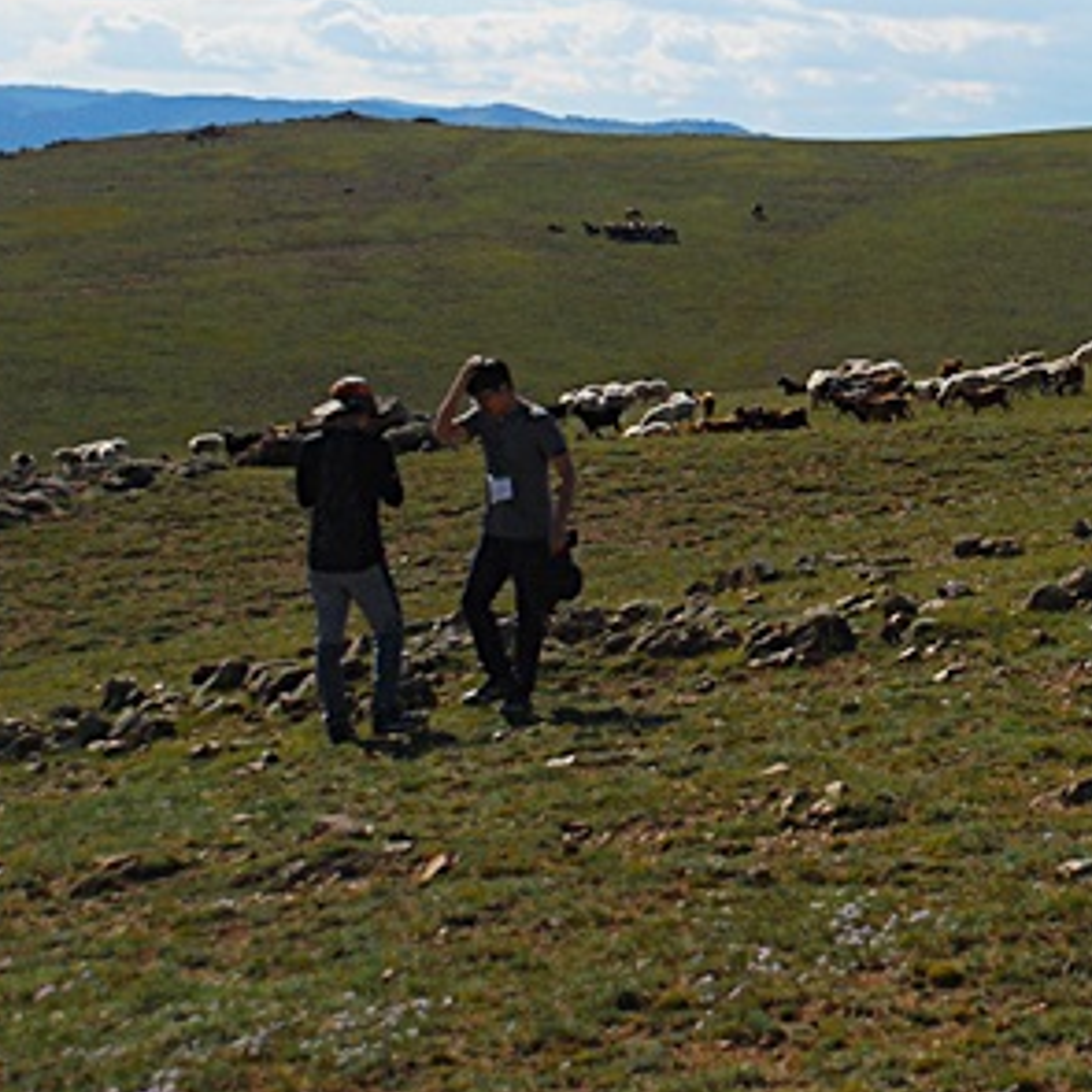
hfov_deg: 14.1
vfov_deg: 14.3
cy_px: 222
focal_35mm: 121
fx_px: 4324
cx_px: 1129
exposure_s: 1/3200
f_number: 5.6
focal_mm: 35
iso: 400
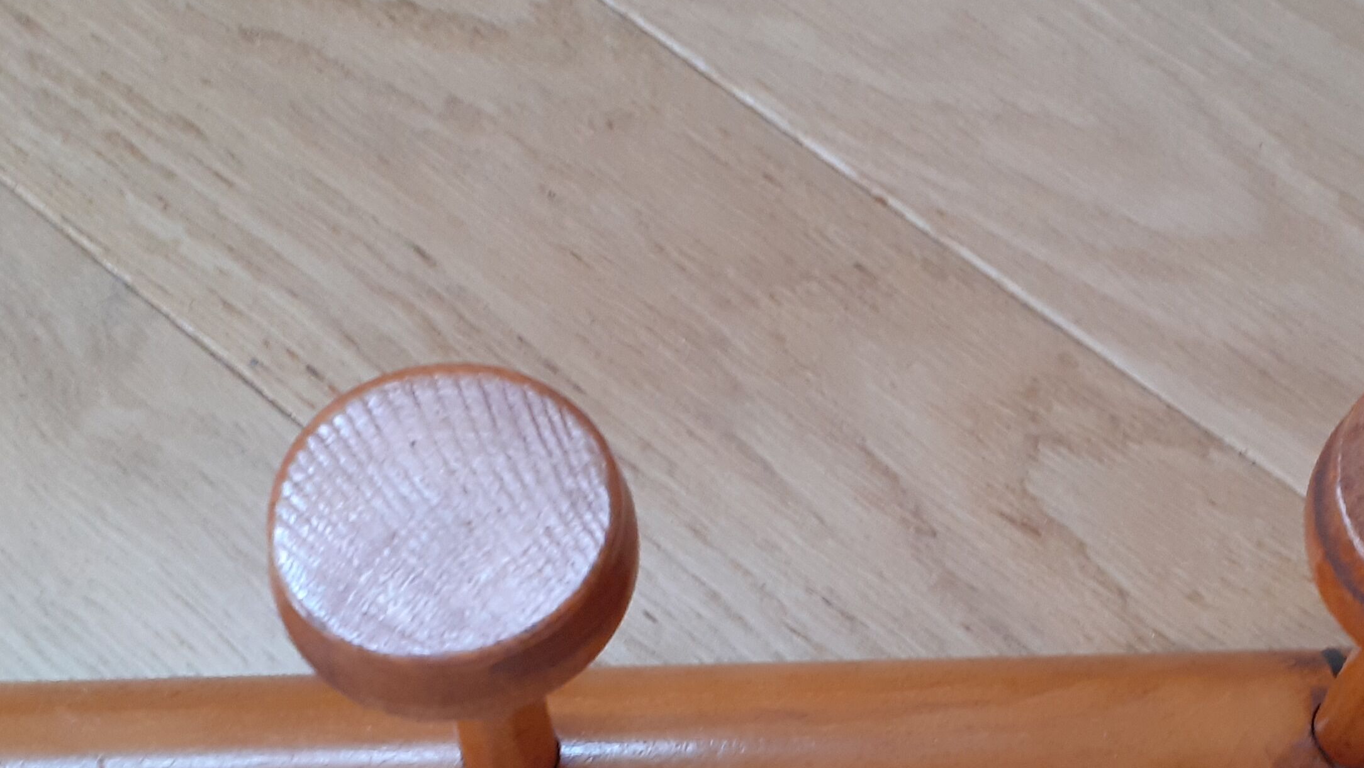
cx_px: 815
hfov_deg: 37.1
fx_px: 2026
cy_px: 574
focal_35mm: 56
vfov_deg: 21.3
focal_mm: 3.6
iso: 200
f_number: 1.9
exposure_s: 1/50
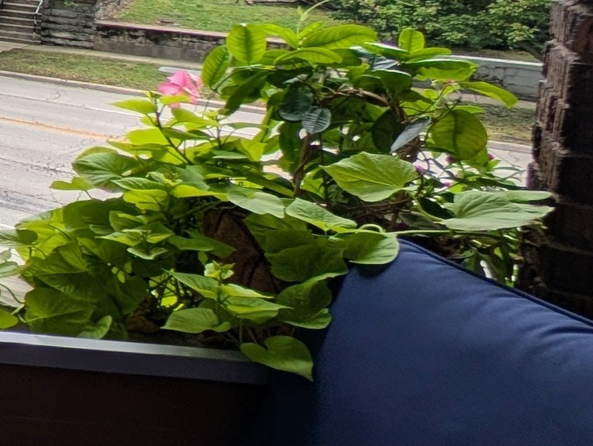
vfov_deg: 28.3
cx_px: -547
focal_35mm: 47
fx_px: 806
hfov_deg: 20.6
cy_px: -38
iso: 40
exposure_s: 1/876
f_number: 1.95
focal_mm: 2.23
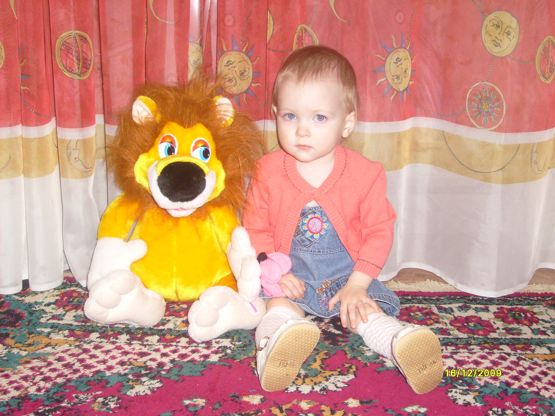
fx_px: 689
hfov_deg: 43.9
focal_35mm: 43
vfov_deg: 33.6
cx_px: 278
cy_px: 208
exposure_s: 1/45
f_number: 3
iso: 100
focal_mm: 7.2
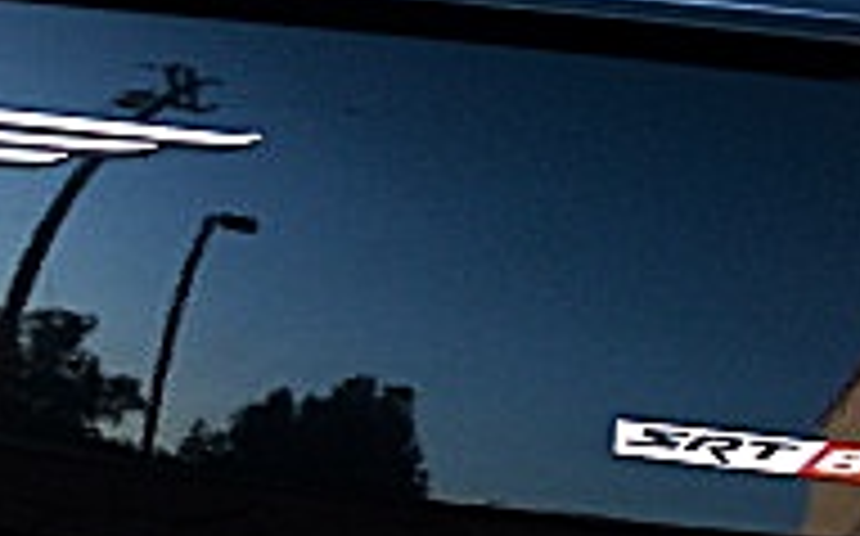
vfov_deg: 10.2
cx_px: 464
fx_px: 2997
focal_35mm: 128
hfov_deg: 16.3
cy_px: 306
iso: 100
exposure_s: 1/100
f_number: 2.8
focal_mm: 6.3
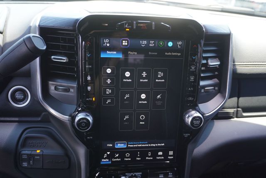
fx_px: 222
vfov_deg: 43.7
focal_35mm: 30
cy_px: 89
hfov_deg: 61.9
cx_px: 133
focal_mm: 20
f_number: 4
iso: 160
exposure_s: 1/60
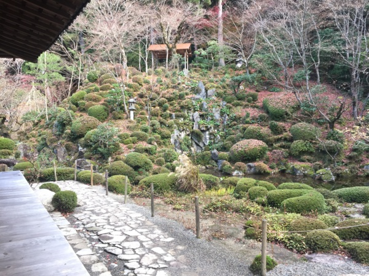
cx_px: 184
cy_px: 138
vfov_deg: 48.2
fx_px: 309
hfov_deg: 61.7
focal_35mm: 29
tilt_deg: -4.3
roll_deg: +0.9
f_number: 2.2
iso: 50
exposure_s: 1/120
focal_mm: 4.15
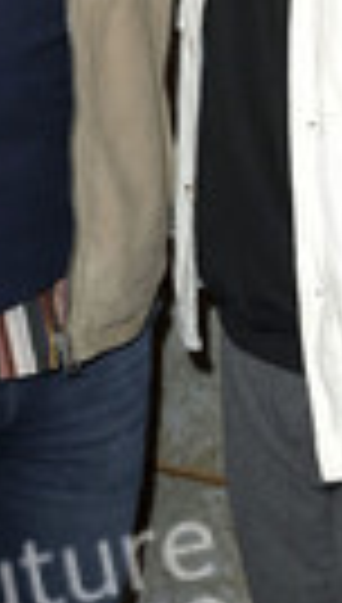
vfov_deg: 15.3
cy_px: -45
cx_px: 130
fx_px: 2195
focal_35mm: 137
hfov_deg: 8.9
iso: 500
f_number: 5
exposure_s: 1/200
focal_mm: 44
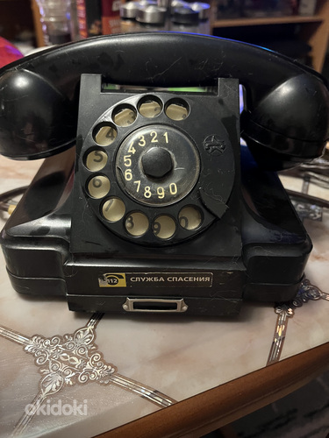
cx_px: 164
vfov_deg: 67.3
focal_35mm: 26
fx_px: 329
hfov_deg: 53.1
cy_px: 219
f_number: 1.6
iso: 800
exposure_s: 1/30
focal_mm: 5.1
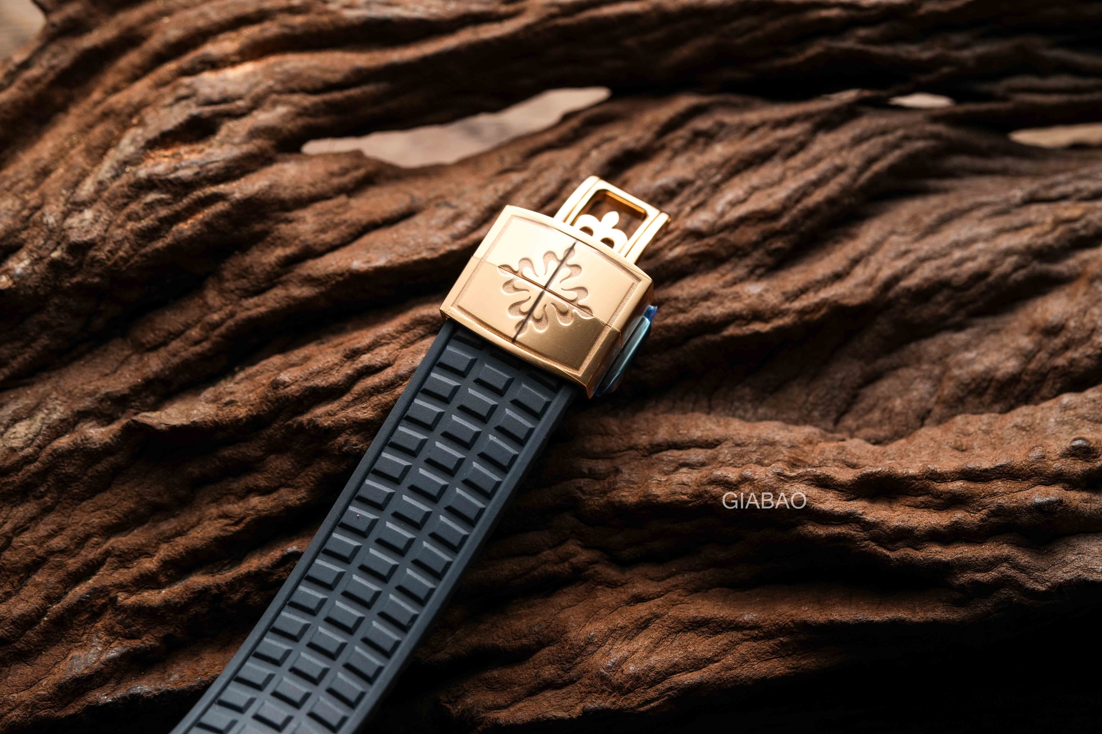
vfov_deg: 15.2
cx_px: 551
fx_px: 2755
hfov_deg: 22.6
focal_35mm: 90
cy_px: 367
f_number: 8
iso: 500
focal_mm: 90
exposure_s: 1/60
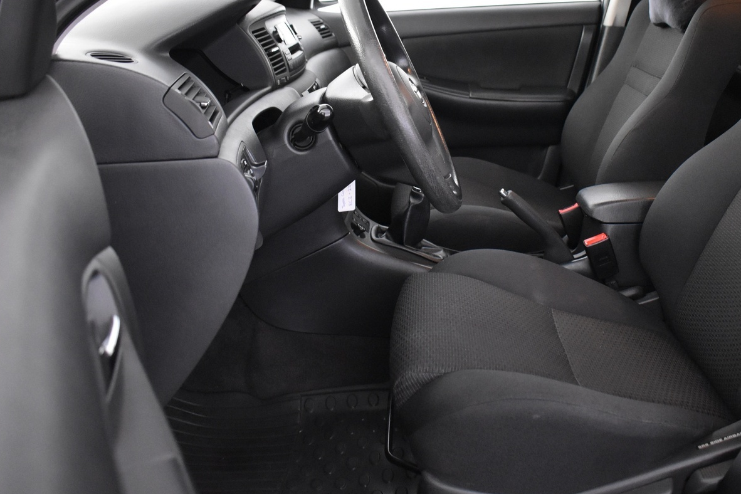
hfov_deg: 51.7
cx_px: 419
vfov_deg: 35.7
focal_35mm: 37
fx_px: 762
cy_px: 177
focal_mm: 18
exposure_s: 1/20
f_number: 3.5
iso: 3200
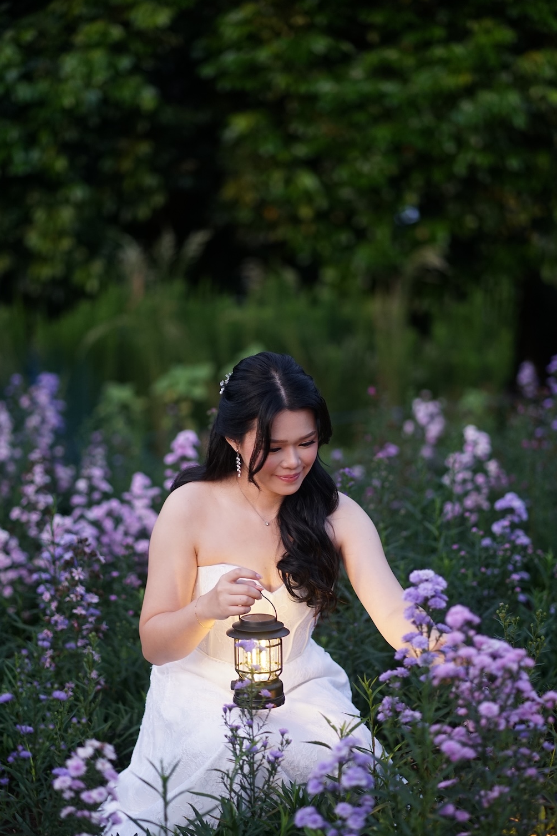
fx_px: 2228
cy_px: 455
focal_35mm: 96
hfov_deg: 14.3
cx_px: 285
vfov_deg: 21.2
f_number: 1.8
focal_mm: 85
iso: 500
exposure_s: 1/200
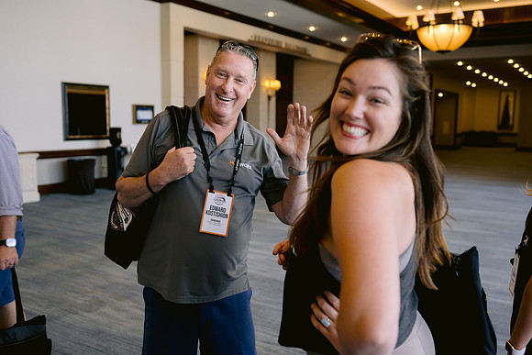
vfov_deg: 37.9
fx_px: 517
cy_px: 178
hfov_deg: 54.4
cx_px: 266
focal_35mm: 35
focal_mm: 35
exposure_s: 1/250
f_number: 2.8
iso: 800
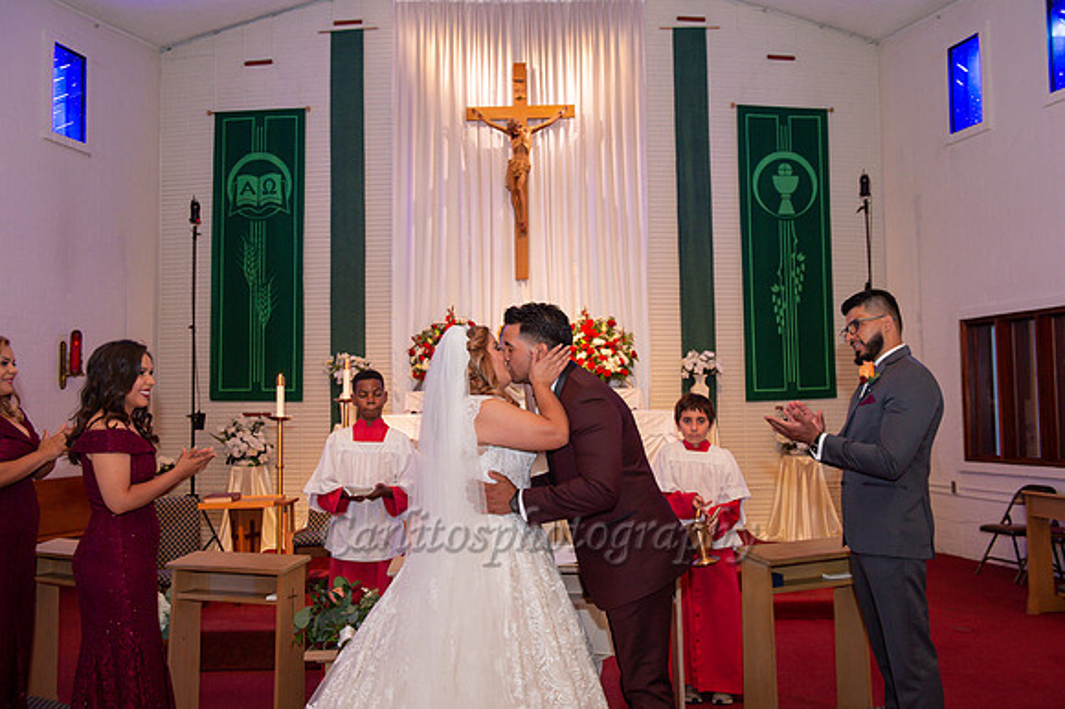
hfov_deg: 55.8
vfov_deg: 38.8
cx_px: 532
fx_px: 1005
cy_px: 354
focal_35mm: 34
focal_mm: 34
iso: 1250
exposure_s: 1/60
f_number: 4.5
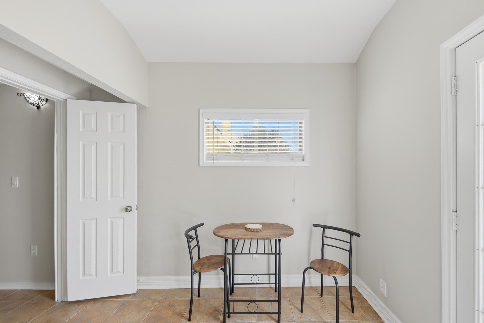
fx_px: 188
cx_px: 255
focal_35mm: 14
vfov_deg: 81.1
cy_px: 172
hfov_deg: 104.2
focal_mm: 13
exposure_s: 1/200
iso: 160
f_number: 7.1
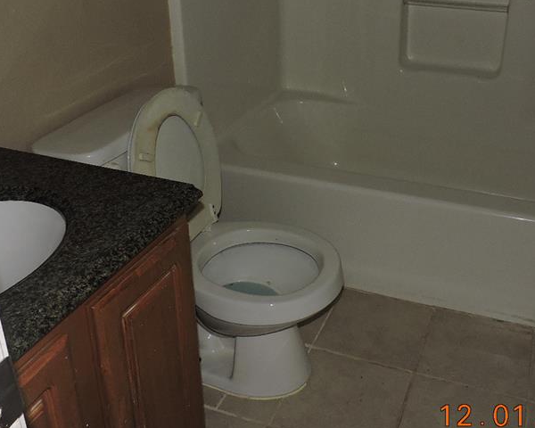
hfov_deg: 45.6
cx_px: 318
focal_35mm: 40
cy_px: 147
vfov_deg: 37.0
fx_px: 633
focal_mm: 4.3
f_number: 3
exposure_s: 1/30
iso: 200
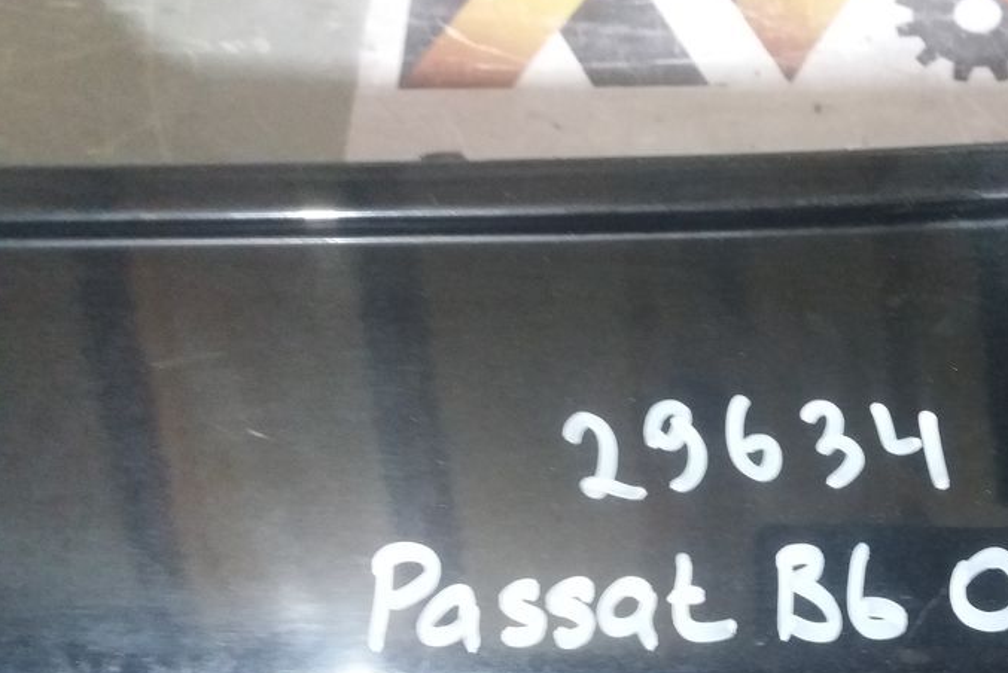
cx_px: 737
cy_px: 466
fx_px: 1204
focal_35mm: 43
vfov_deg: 30.9
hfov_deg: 44.1
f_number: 1.9
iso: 400
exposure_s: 1/17
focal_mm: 3.7
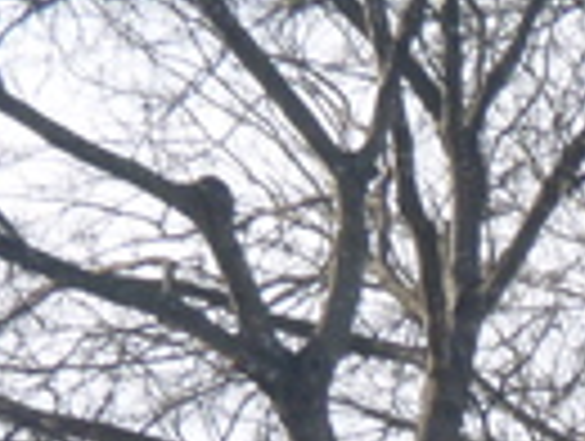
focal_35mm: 231
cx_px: 1120
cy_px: 1066
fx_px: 3911
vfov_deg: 6.2
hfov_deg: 8.2
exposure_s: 1/200
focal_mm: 8.4
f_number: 4.8
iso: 100
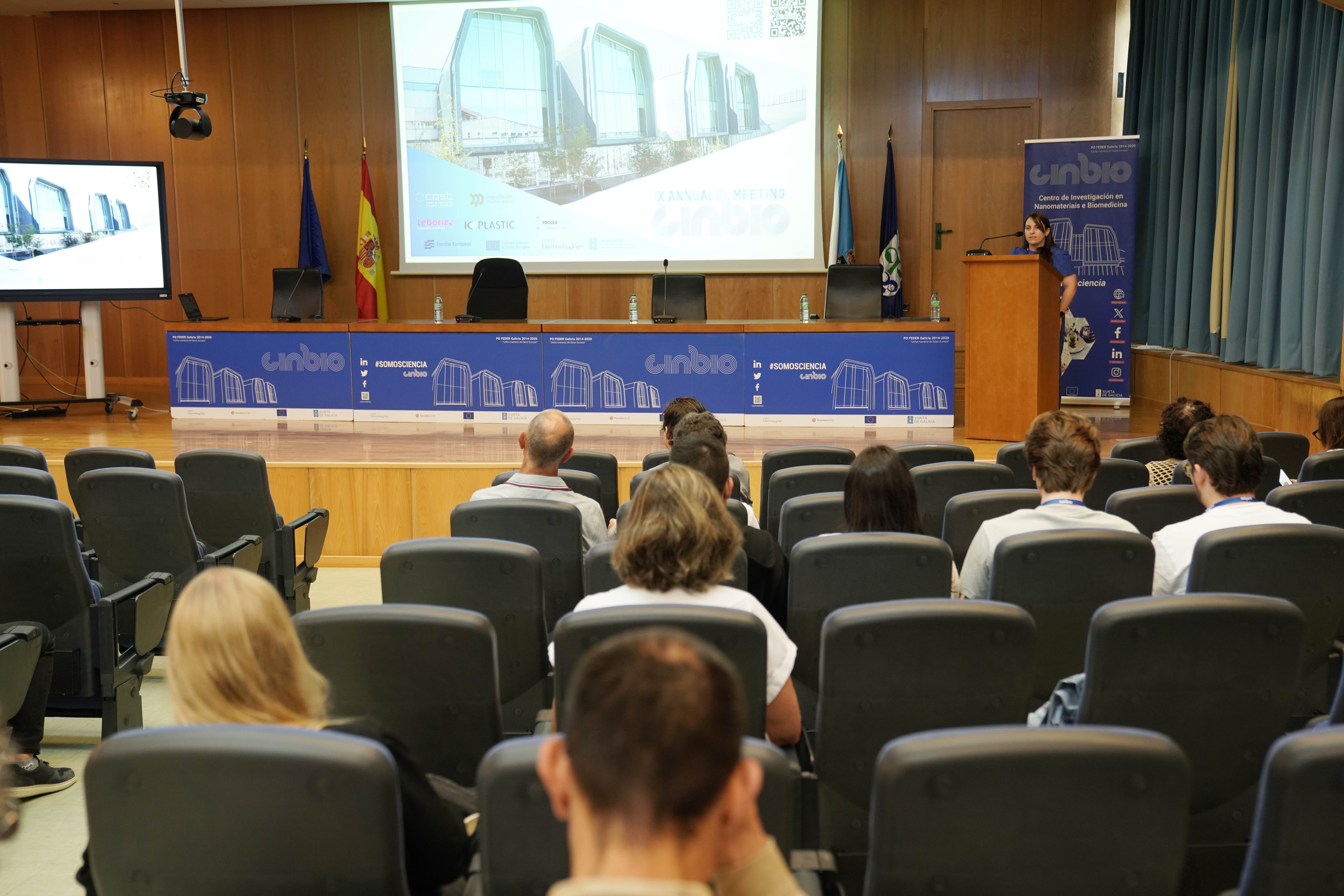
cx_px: 672
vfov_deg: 31.9
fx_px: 1568
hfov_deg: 46.4
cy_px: 448
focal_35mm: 42
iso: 1250
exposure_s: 1/50
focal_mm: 42
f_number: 3.2
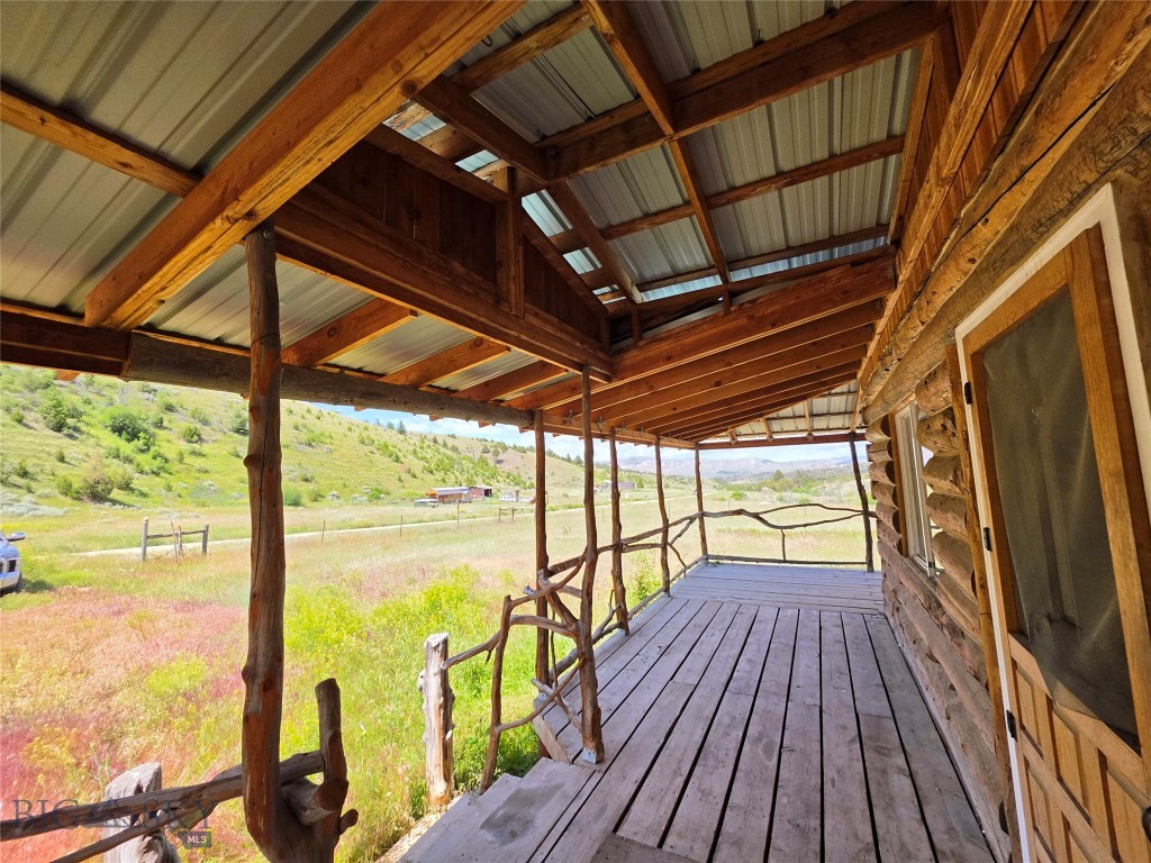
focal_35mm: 13
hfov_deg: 106.2
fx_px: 432
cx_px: 576
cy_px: 432
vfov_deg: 89.9
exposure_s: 1/2000
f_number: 1.9
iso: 100
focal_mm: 2.2
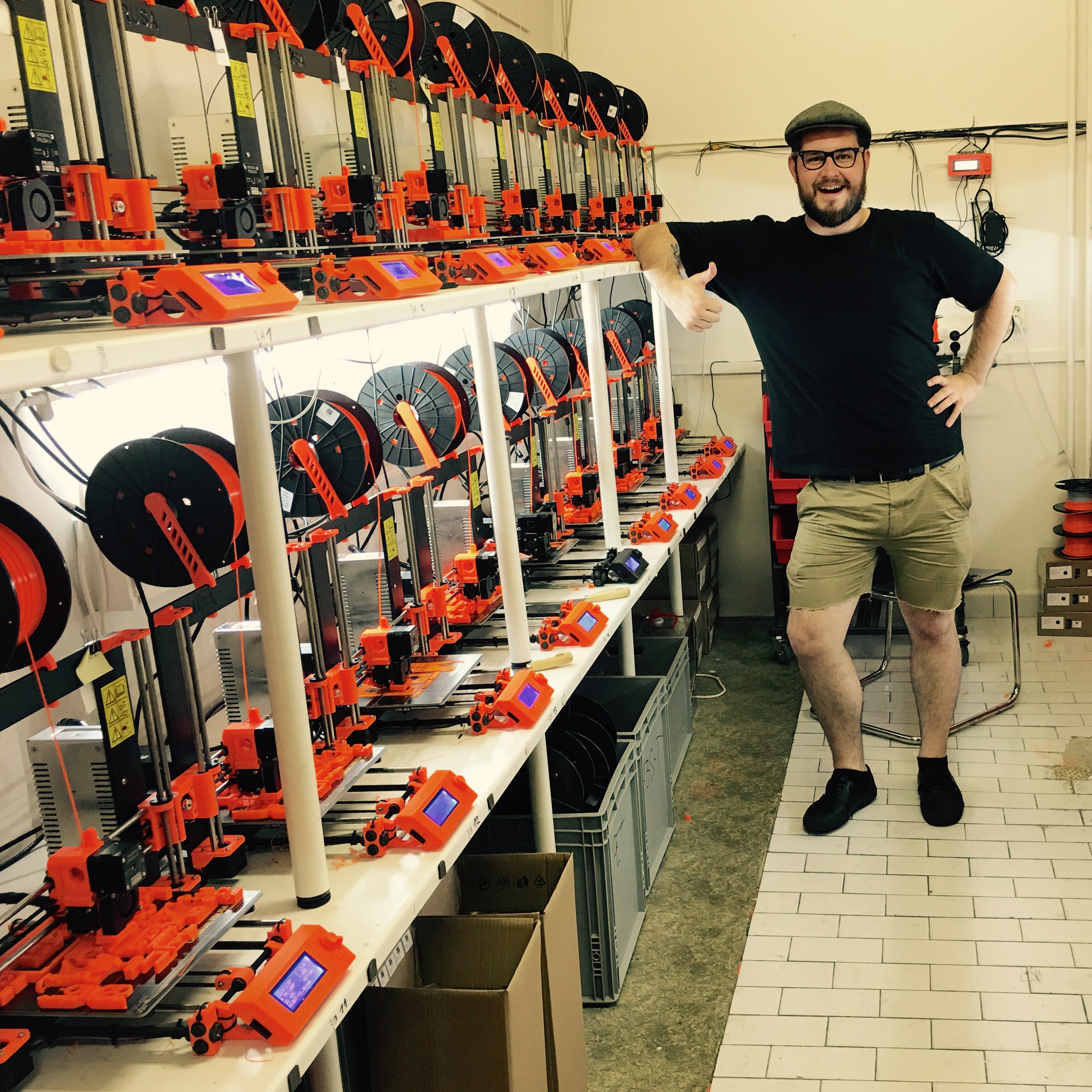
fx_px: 1321
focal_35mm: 37
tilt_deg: -11.7
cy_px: 550
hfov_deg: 43.8
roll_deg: +2.1
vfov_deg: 44.9
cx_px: 784
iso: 40
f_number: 2.2
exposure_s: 1/17
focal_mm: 4.15
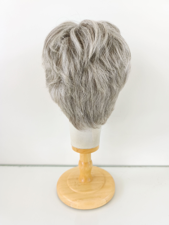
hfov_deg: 58.9
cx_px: 84
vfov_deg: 73.9
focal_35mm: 23
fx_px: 150
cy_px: 112
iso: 50
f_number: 1.65
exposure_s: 1/15
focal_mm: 6.14
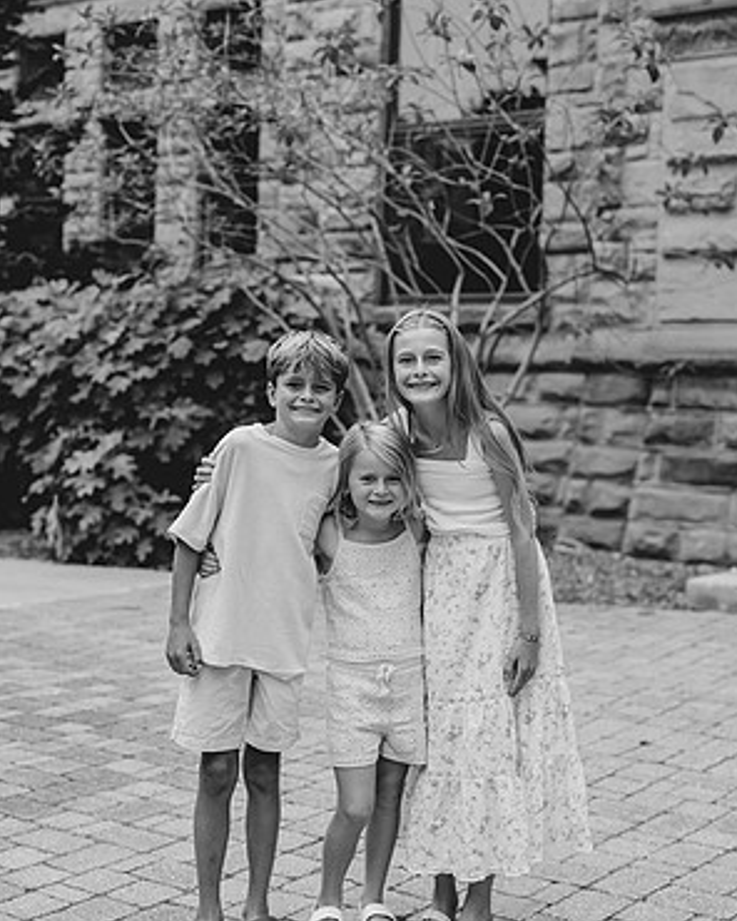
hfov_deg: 26.7
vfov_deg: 33.0
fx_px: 1554
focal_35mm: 57
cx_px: 371
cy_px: 485
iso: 640
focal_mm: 50
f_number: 2.8
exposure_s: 1/400
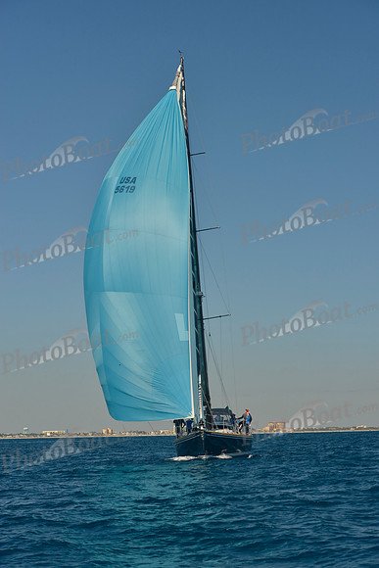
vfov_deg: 28.8
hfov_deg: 19.5
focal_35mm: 70
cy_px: 284
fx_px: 1105
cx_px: 190
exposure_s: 1/500
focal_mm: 70
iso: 200
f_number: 9
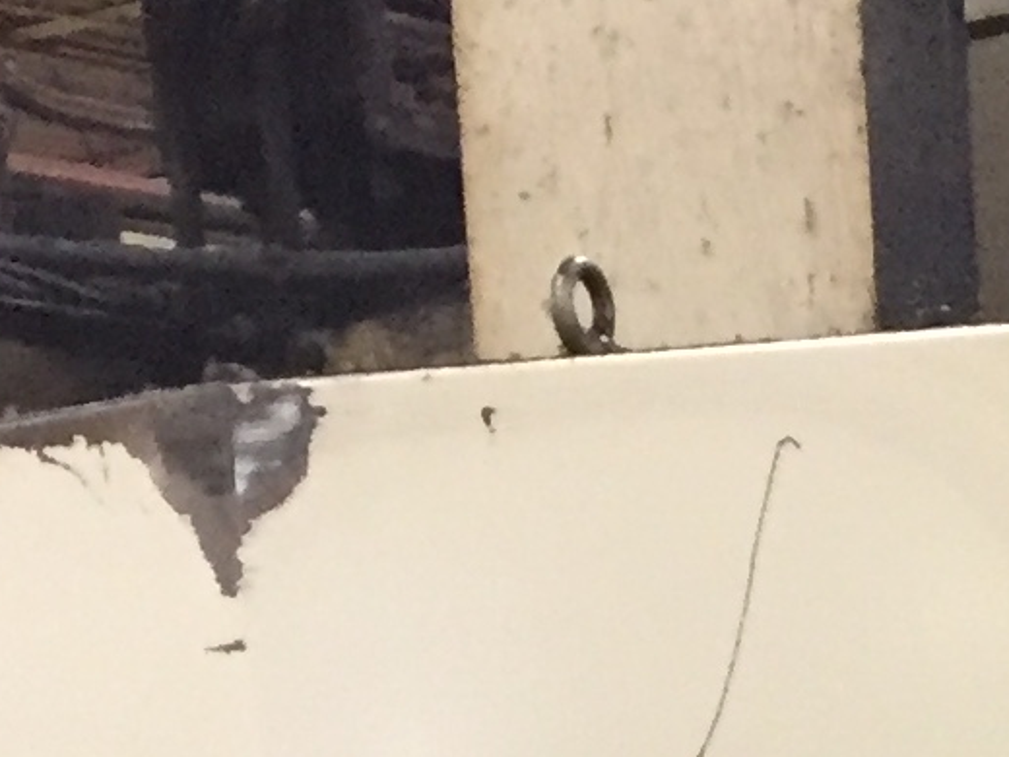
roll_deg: +1.8
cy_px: 2364
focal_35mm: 182
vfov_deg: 7.2
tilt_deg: -11.4
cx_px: 1461
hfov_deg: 10.5
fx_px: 5305
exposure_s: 1/30
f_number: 2.2
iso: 200
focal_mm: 4.15
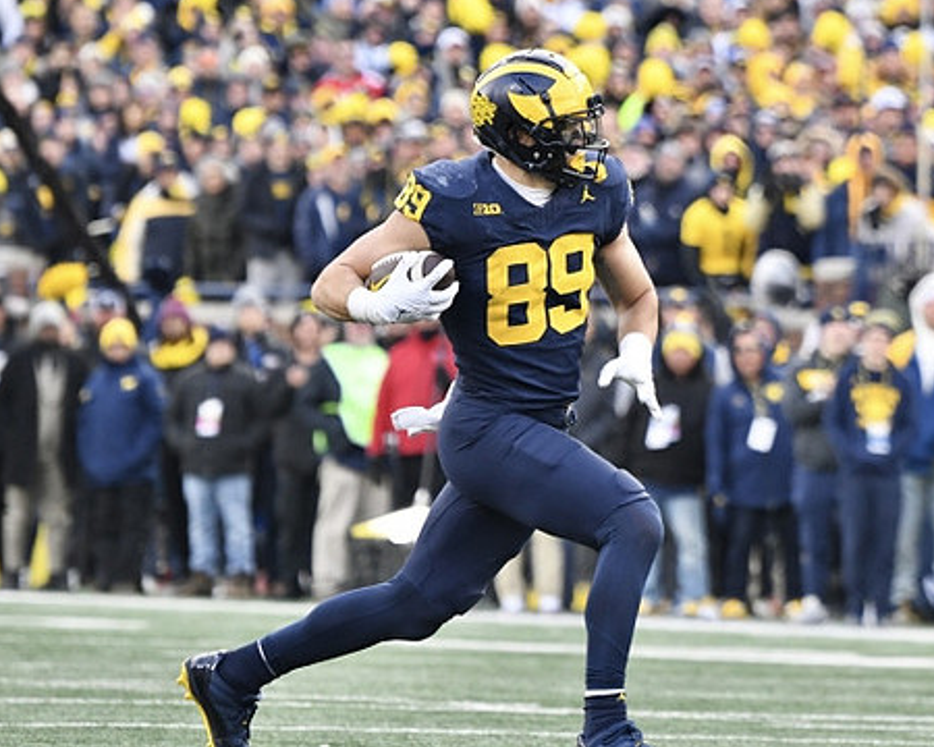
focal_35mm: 598
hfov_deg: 3.2
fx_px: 16530
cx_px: 598
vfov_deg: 2.6
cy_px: 386
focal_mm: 330
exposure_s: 1/1000
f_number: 5.6
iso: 2500
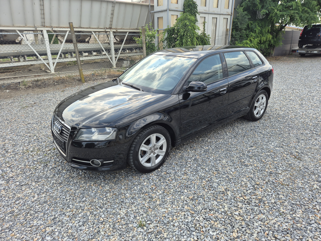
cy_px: 120
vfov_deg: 58.9
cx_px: 160
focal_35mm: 23
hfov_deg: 73.9
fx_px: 213
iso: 25
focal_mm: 5.4
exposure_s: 1/518
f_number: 1.8
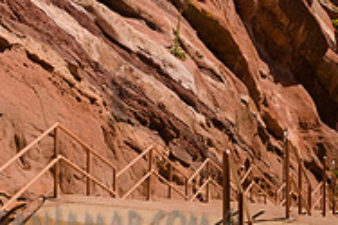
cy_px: -80
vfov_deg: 12.2
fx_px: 1013
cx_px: 117
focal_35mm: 108
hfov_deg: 18.9
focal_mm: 35
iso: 80
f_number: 8
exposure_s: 1/125
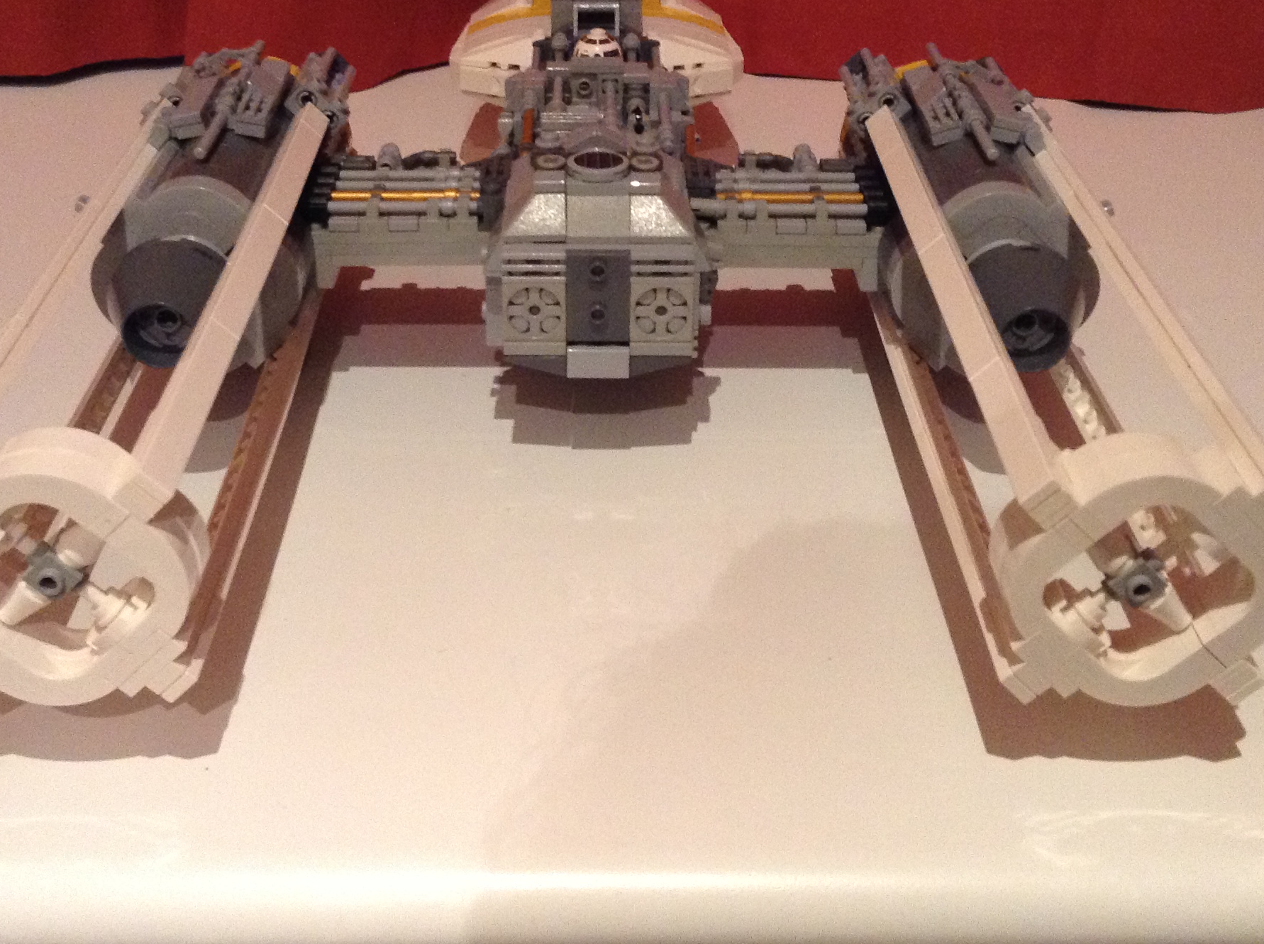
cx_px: 614
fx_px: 1750
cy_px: 389
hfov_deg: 39.7
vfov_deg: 30.1
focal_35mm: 48
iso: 250
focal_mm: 3.3
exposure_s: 1/17
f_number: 2.4
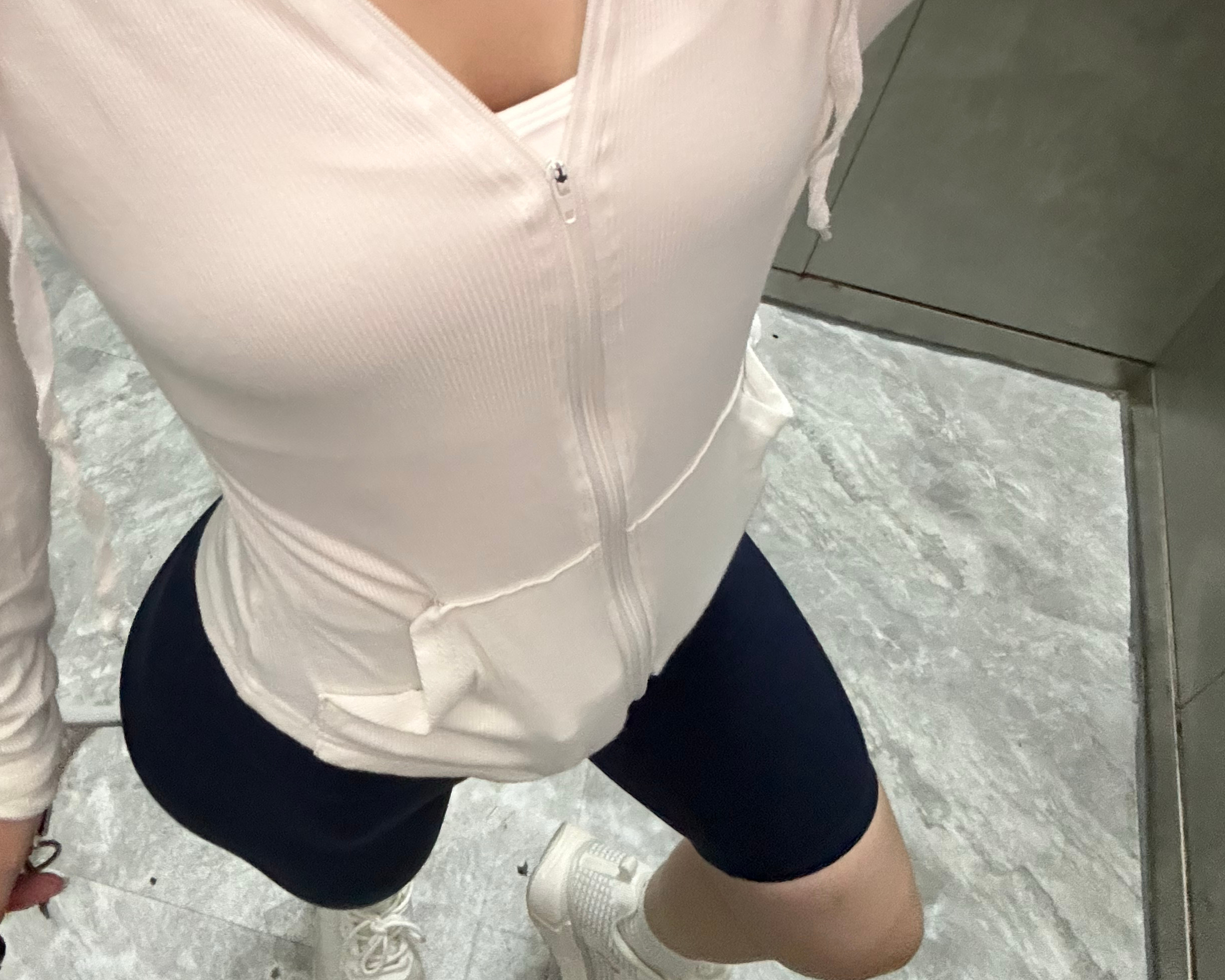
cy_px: 291
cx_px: 493
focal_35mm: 37
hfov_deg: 48.8
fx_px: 1341
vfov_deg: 39.4
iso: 640
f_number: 1.9
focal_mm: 2.69
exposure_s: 1/25
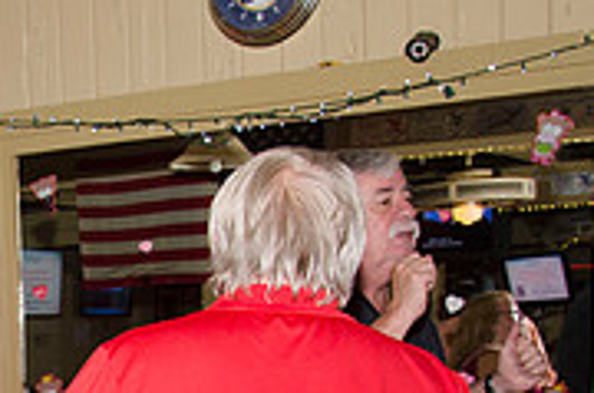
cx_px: -162
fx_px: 1432
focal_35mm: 87
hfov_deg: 21.4
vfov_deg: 14.7
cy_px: 555
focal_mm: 18
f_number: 5.6
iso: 400
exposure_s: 1/60
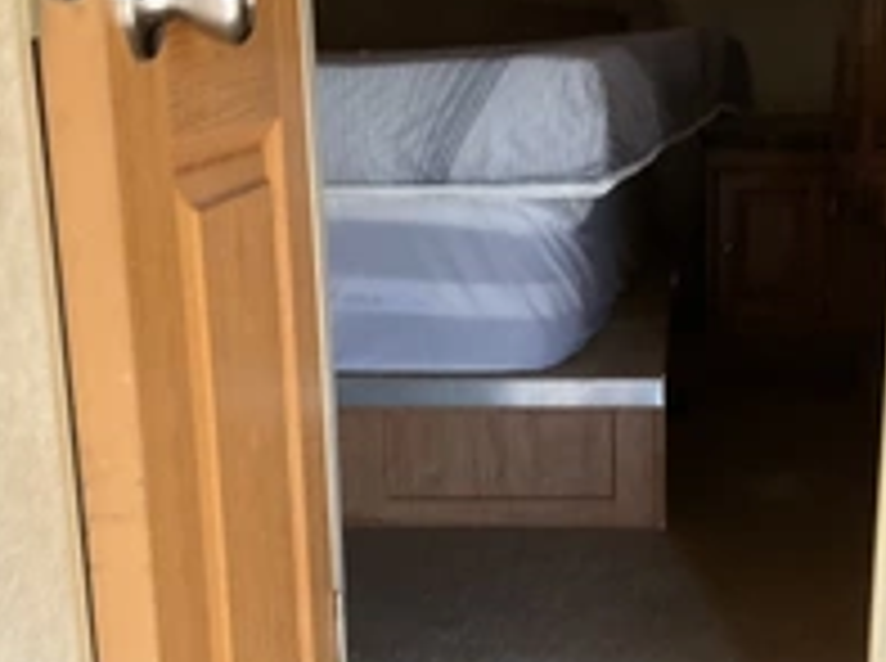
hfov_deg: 32.1
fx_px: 1507
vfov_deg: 24.6
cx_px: 670
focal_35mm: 59
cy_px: 432
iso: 64
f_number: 1.8
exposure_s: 1/69
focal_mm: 3
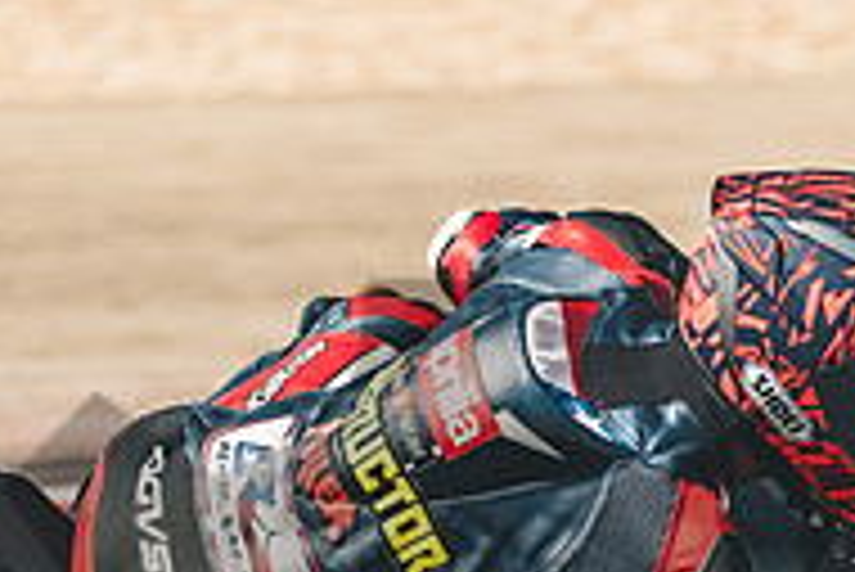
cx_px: 436
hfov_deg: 2.4
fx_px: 20630
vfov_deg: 1.6
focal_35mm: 868
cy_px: 831
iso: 500
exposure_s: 1/1600
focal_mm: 189.7
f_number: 5
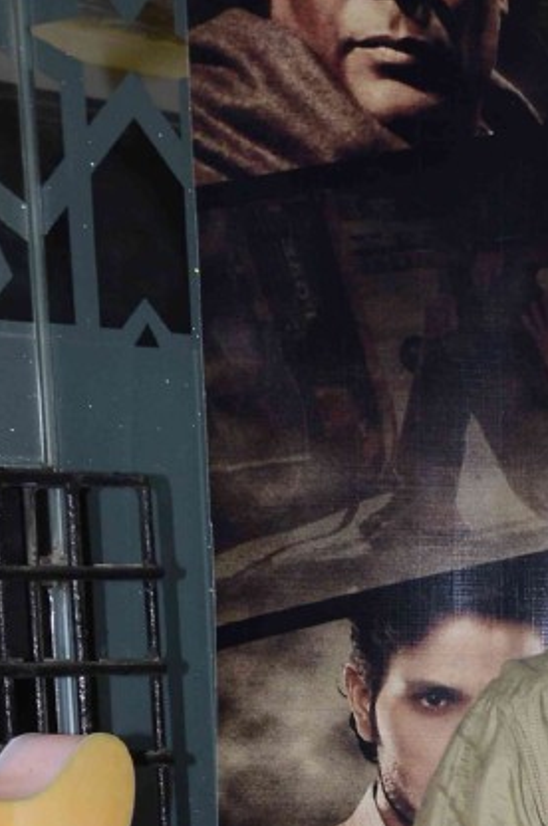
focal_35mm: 127
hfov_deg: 10.4
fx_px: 2909
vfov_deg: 14.4
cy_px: 1459
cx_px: 848
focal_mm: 22
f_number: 7.1
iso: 400
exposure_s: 1/160
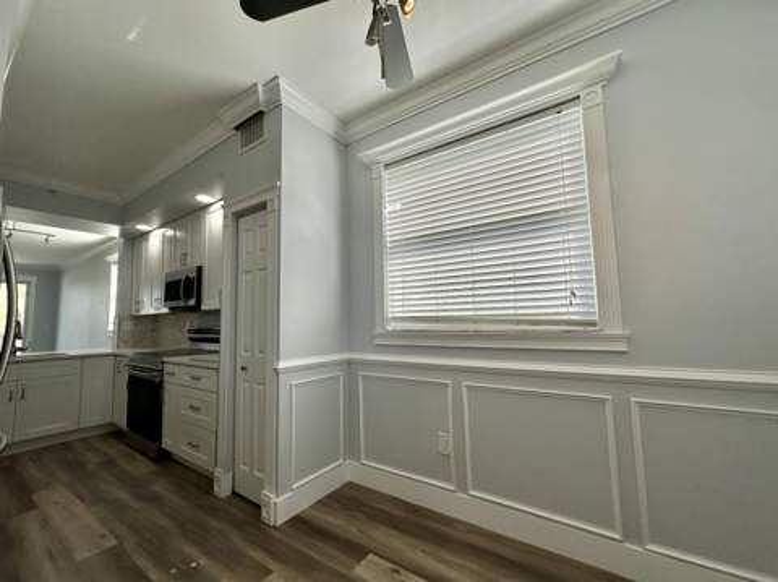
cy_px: 291
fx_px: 314
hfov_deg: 102.1
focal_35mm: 14
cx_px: 389
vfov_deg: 85.6
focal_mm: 2.22
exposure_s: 1/651
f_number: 2.2
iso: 40
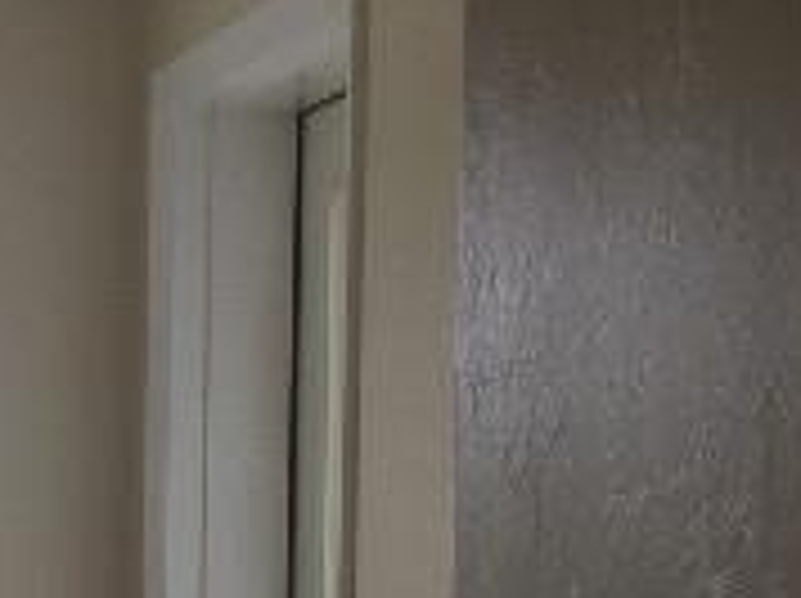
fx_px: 3859
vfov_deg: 8.6
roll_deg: -0.9
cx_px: -508
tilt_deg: -2.6
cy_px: 962
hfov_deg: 11.2
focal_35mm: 167
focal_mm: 4.15
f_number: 2.2
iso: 32
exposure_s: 1/60
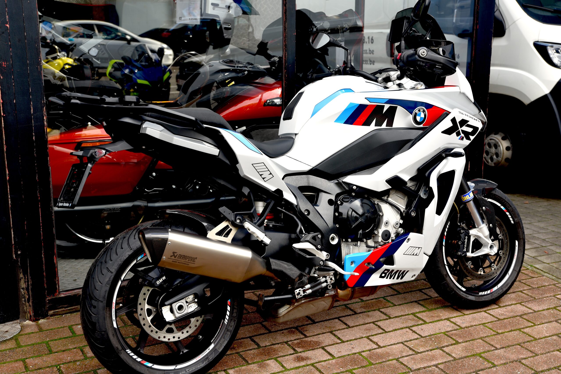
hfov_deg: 39.6
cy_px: 187
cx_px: 280
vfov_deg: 27.0
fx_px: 779
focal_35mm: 50
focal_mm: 50
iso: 200
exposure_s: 1/100
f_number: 5
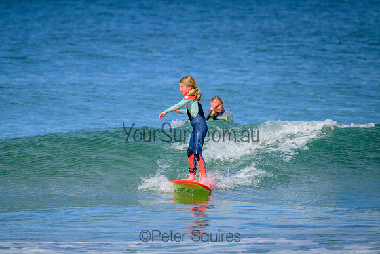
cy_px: 127
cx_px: 190
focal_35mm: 800
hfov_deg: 2.6
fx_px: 8446
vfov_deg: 1.7
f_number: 11
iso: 1800
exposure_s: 1/1600
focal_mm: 800
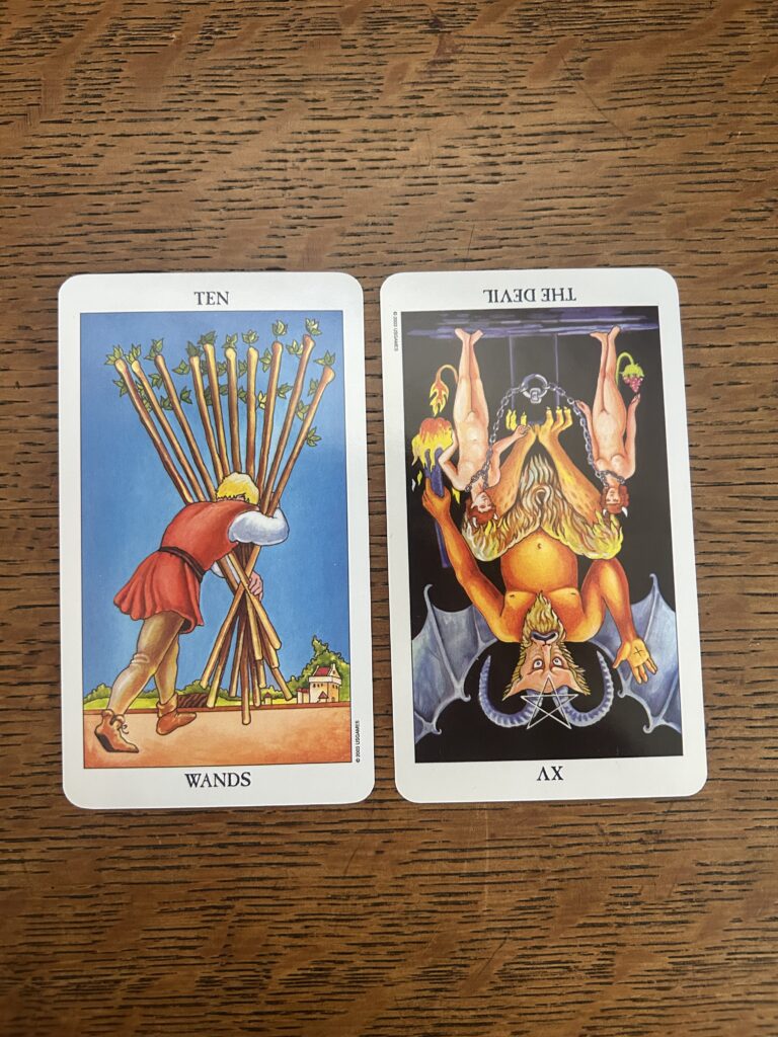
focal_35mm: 26
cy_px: 518
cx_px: 389
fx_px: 779
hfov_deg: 53.1
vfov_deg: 67.3
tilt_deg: -84.9
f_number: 1.5
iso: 320
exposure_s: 1/60
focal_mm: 5.7
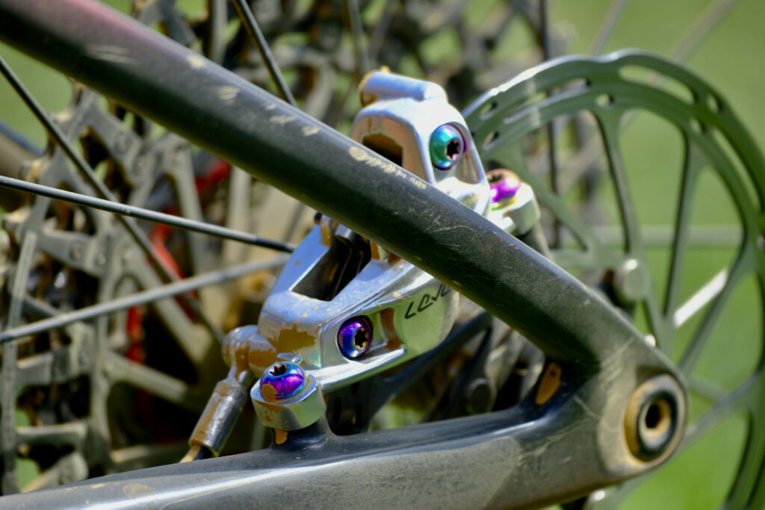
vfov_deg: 3.1
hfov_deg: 4.6
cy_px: 255
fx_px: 9563
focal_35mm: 450
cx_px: 382
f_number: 5.6
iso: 200
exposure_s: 1/250
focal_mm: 300
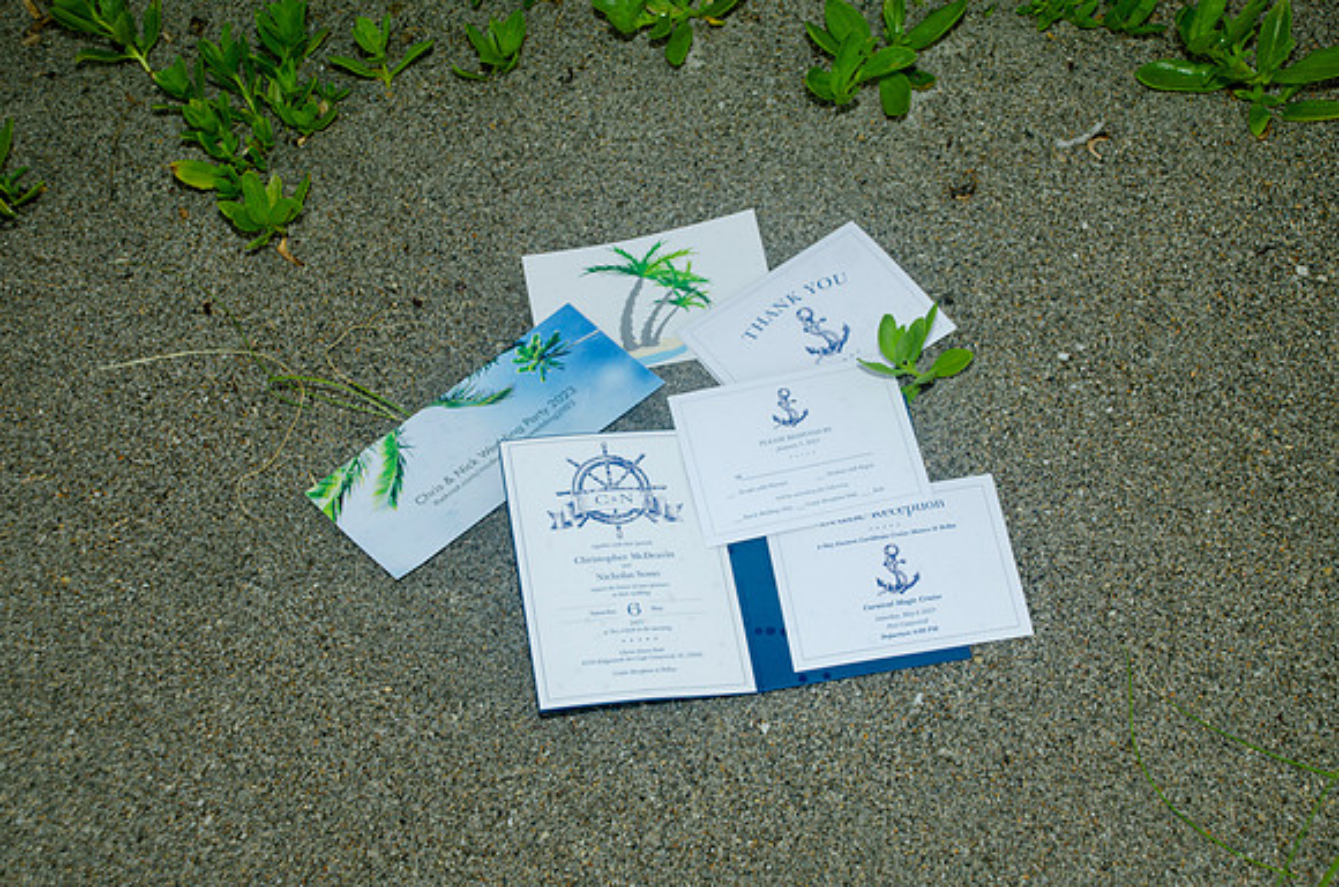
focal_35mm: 66
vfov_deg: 20.5
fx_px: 2449
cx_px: 670
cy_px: 444
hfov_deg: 30.6
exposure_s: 1/250
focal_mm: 44
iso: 100
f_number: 6.3
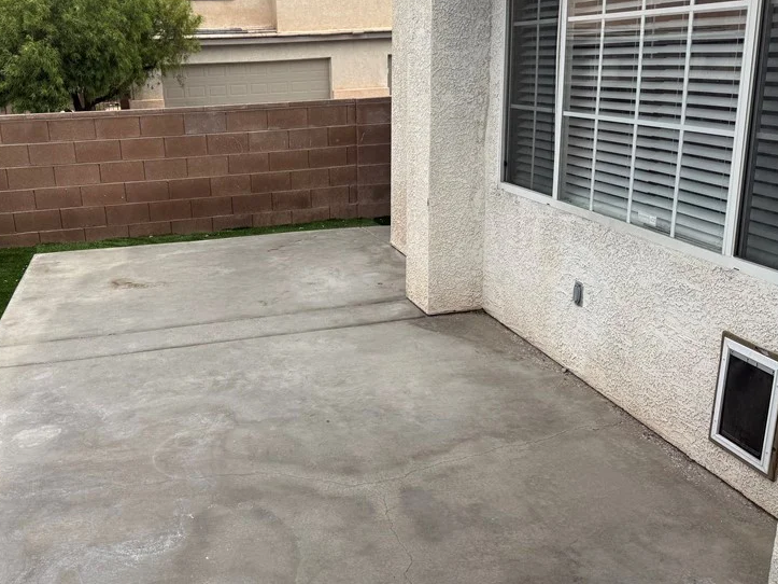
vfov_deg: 41.7
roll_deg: +2.8
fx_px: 764
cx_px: 294
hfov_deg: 53.4
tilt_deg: -14.5
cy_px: 266
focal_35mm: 34
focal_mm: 6.76
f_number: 1.78
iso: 80
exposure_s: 1/4167
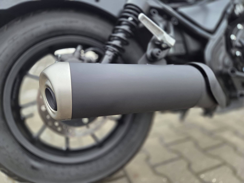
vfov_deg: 58.9
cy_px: 92
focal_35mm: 23
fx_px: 162
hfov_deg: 73.9
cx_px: 122
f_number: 1.8
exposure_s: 1/180
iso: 200
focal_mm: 5.4
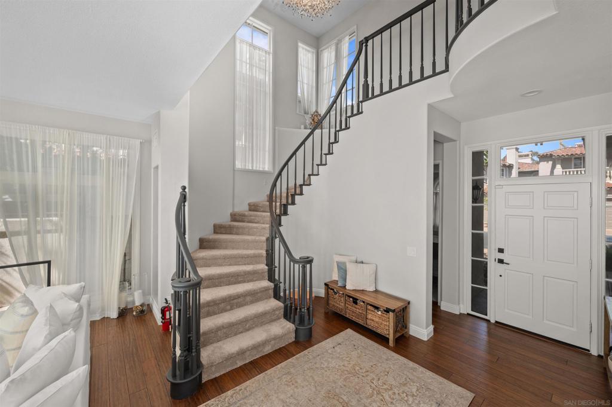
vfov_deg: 81.1
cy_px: 204
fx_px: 238
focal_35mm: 14
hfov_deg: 104.3
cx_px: 306
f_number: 8
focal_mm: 14
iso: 100
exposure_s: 1/5
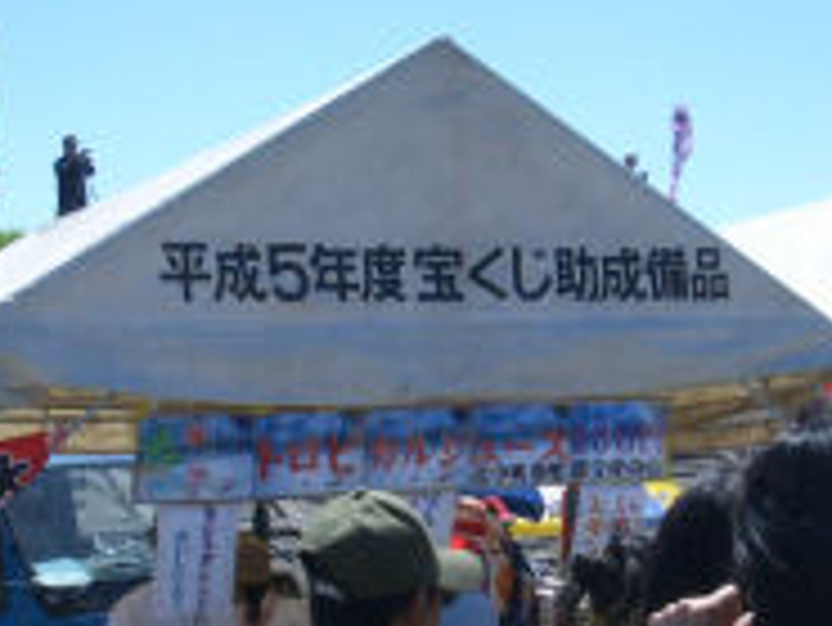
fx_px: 1924
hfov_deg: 24.4
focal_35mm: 80
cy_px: 540
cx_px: 438
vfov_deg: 18.2
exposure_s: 1/640
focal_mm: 5.8
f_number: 4.3
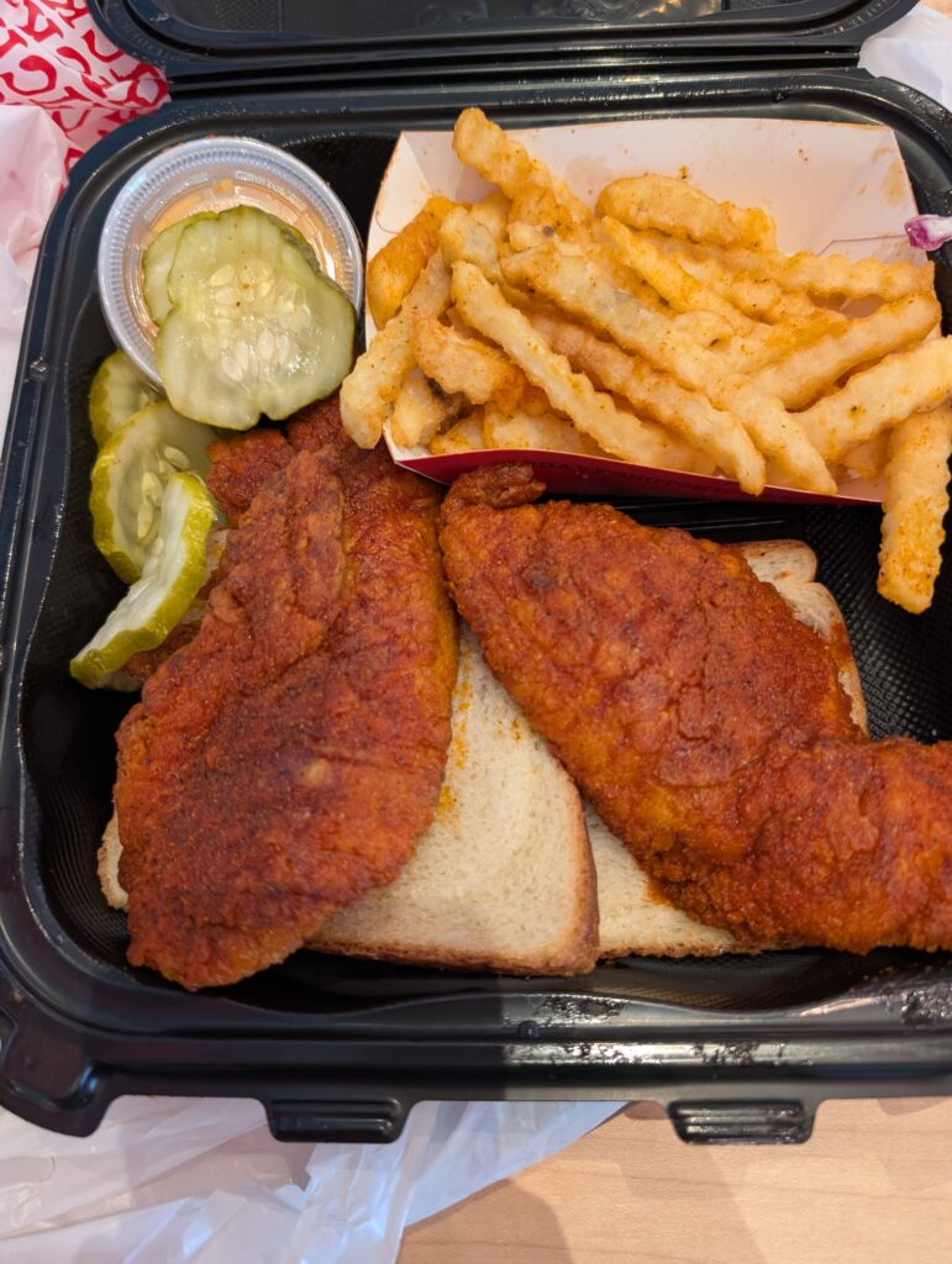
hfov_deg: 56.9
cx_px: 476
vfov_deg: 71.5
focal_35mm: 24
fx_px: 878
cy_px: 632
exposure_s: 1/120
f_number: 1.68
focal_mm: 6.9
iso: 659
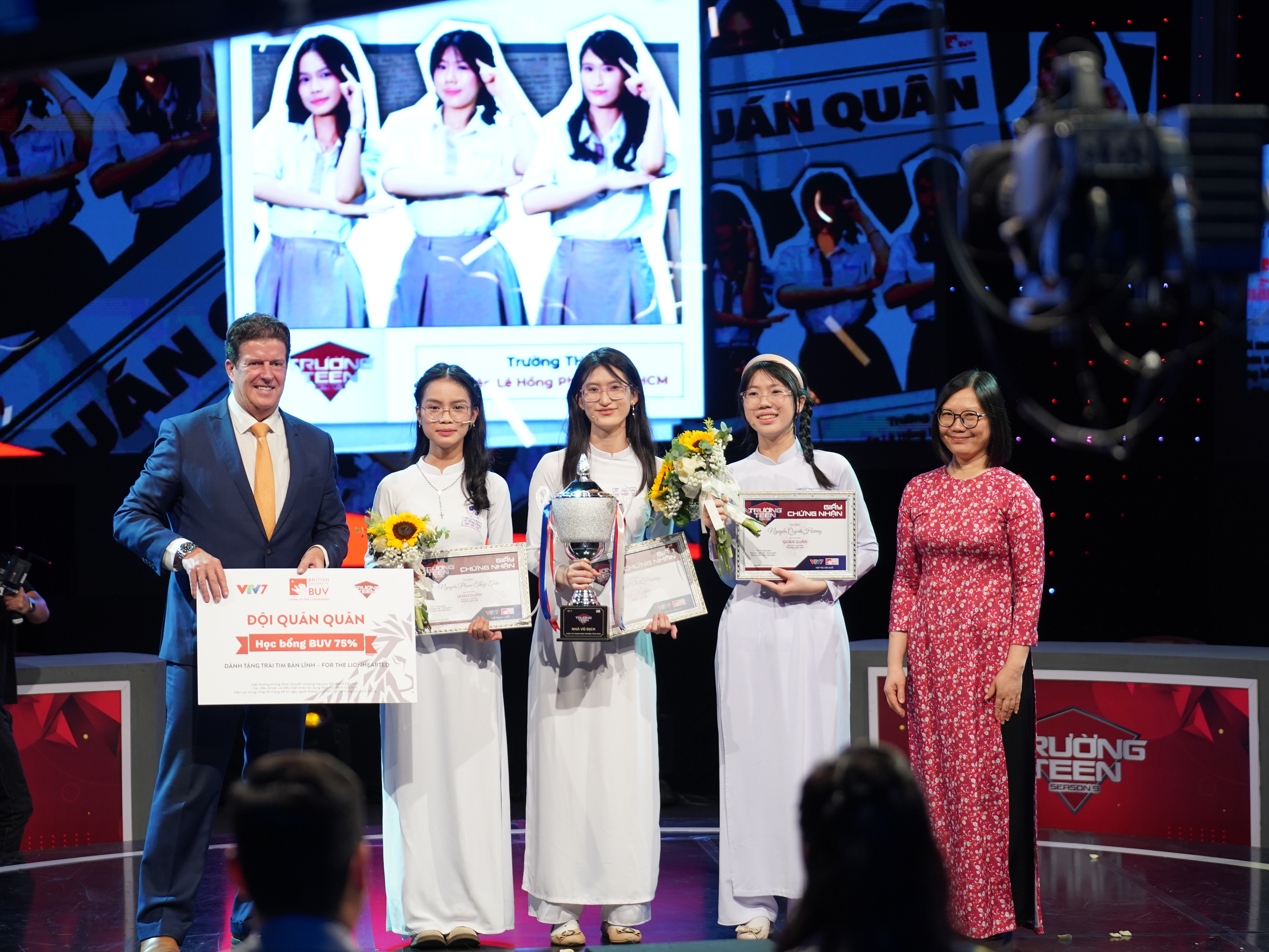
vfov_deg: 14.8
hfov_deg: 19.6
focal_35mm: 100
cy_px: 477
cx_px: 602
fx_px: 3666
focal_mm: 92
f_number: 2.8
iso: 1000
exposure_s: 1/200
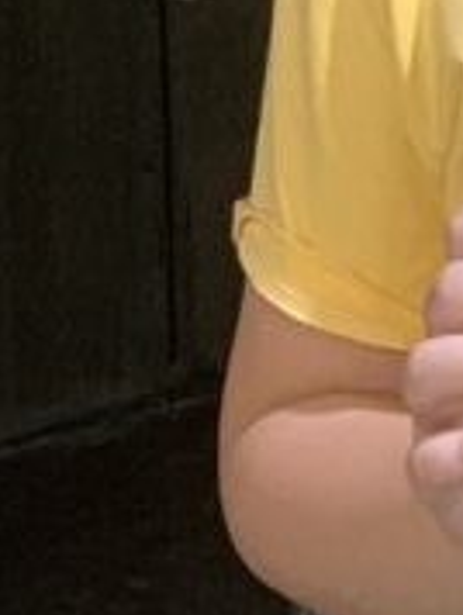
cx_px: 1040
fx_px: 5195
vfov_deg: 6.8
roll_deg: -1.8
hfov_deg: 5.0
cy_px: 325
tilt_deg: -19.9
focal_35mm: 292
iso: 125
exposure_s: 1/73
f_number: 2.4
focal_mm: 6
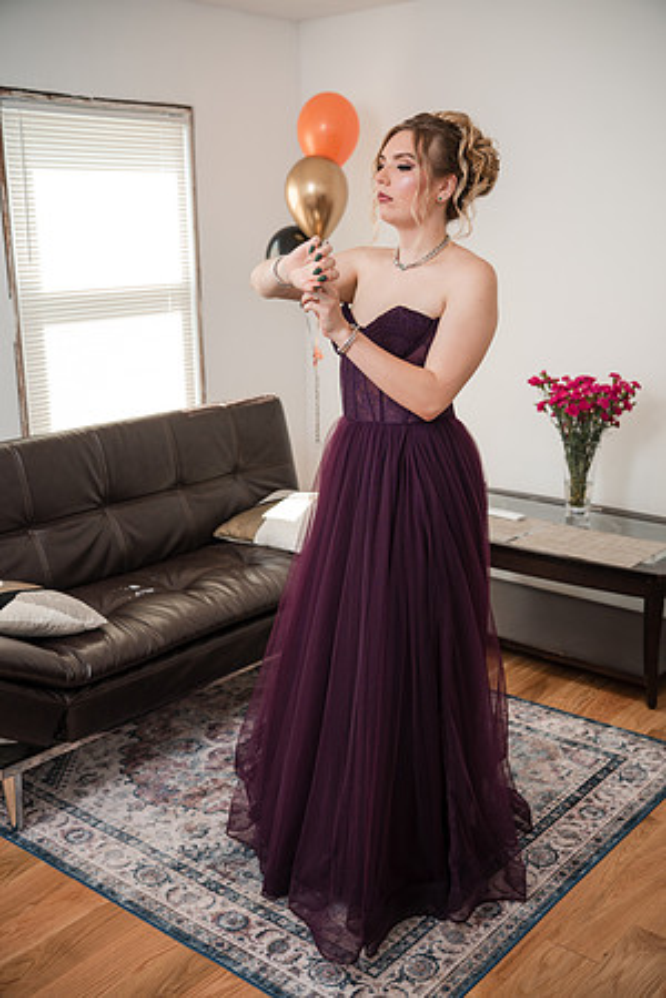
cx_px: 333
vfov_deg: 50.7
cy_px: 499
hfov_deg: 35.1
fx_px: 1054
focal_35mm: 38
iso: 640
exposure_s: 1/250
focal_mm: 38
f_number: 3.2
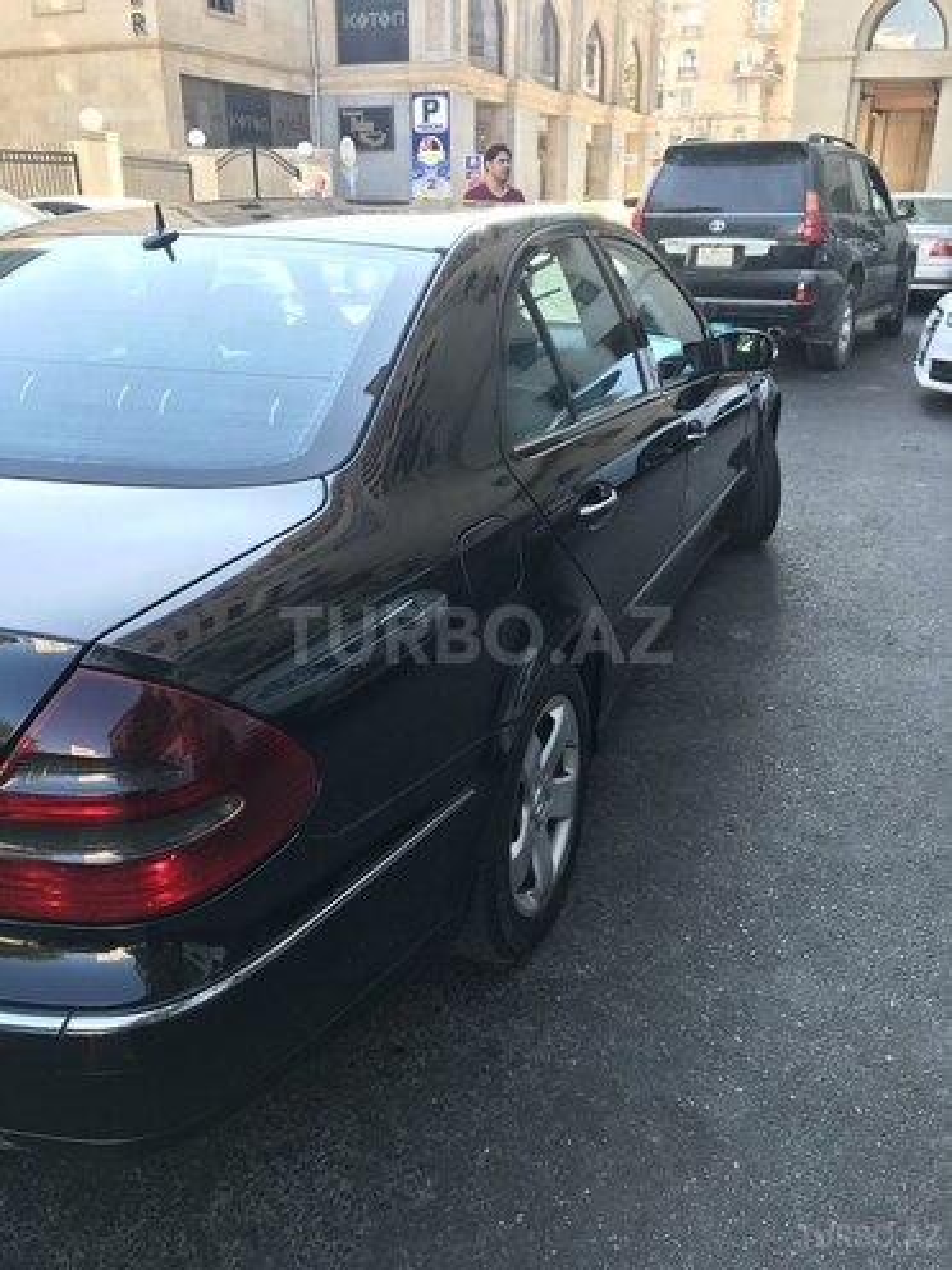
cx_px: 476
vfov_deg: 63.4
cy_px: 635
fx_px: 1027
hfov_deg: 49.7
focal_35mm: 28
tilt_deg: -20.8
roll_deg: -1.0
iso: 20
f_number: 1.8
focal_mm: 3.99
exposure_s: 1/121
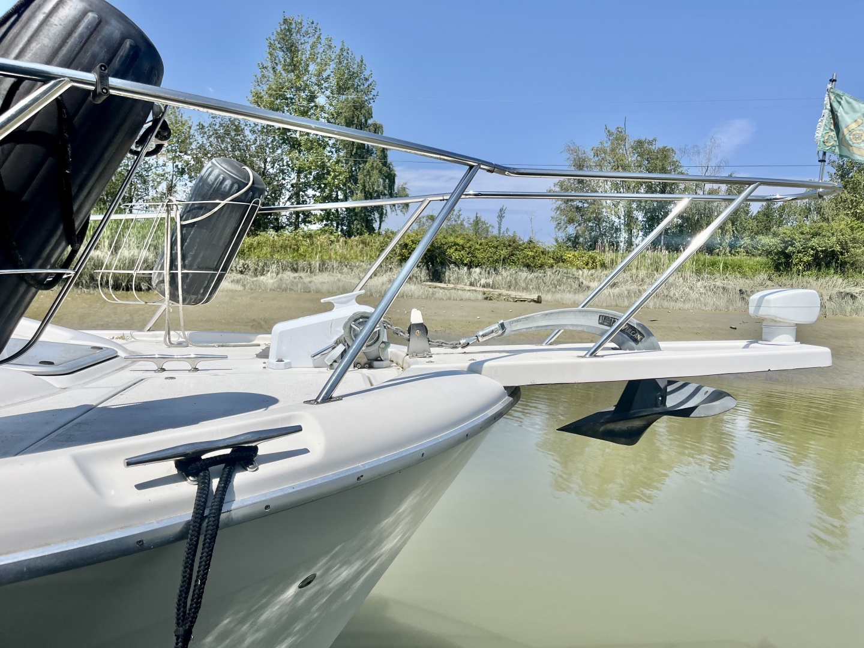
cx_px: 432
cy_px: 324
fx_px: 649
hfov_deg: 67.3
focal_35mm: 26
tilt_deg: -2.5
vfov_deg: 53.1
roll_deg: -1.7
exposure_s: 1/7353
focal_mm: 5.1
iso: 50
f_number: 1.6
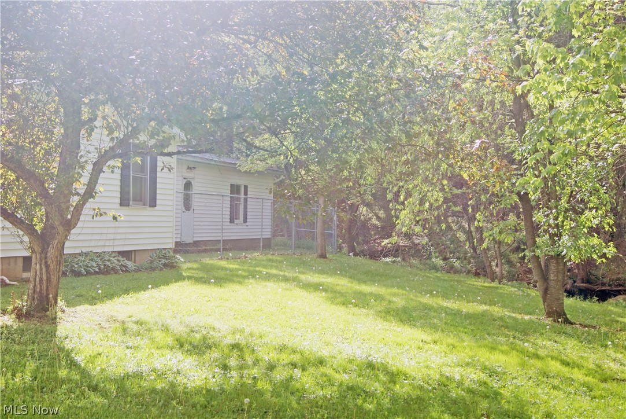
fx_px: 914
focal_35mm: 52
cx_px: 313
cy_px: 210
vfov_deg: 25.8
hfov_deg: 37.8
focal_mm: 35
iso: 100
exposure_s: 1/80
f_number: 10
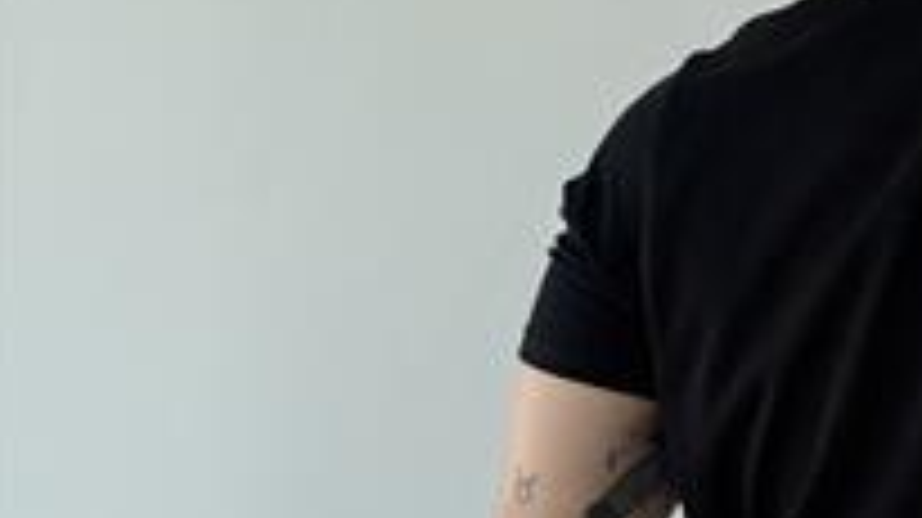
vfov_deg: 8.9
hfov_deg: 15.6
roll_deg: -0.4
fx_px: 3323
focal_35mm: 136
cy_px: 304
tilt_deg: +1.9
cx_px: 882
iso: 80
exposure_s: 1/442
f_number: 1.78
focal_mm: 6.76
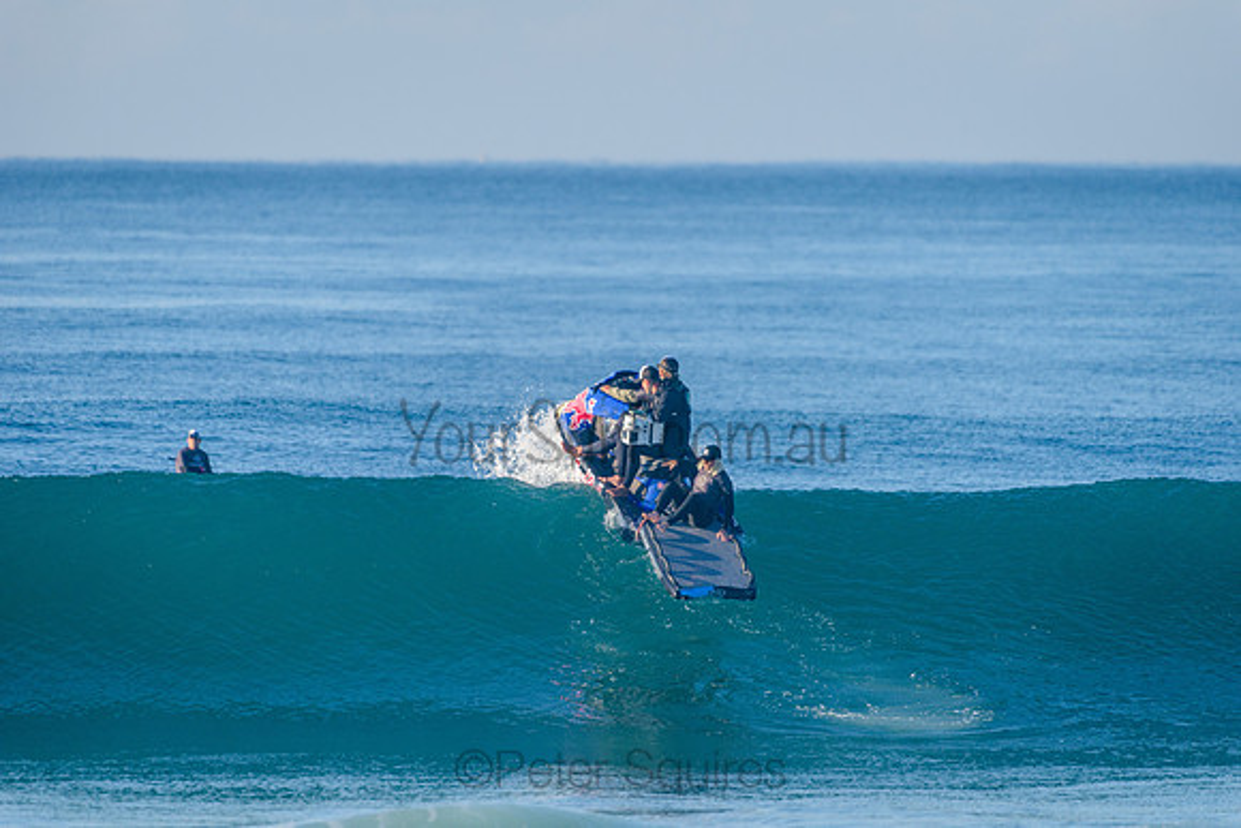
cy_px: 414
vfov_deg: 2.8
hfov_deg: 4.1
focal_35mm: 500
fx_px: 17239
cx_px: 620
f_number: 5.6
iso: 450
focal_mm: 500
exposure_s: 1/2000
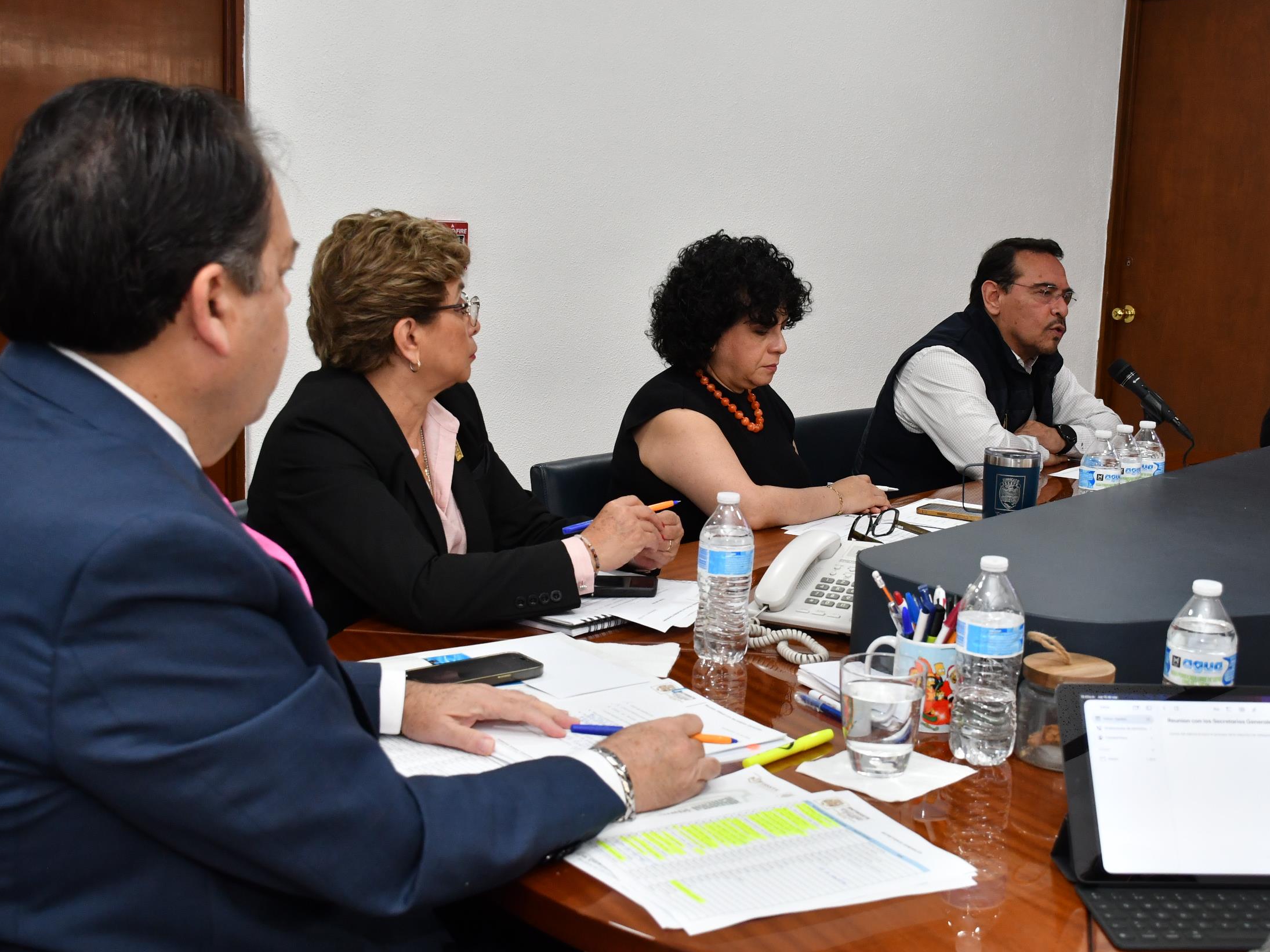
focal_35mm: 44
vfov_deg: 32.9
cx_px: 742
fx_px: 1614
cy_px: 461
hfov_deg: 42.8
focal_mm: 24
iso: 1000
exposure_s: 1/100
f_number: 5.6
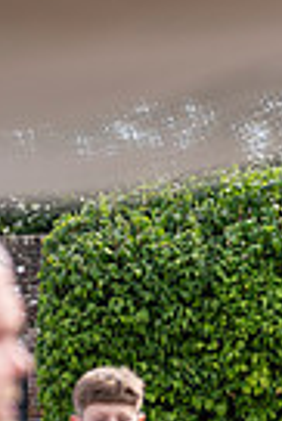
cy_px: 514
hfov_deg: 3.9
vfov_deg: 5.8
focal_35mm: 354
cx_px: 180
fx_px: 4149
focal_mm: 71.5
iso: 200
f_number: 3.2
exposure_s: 1/640
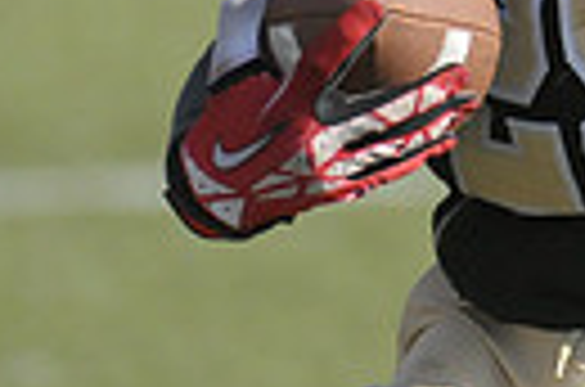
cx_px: 886
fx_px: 29308
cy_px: -466
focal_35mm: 1808
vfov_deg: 0.8
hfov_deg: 1.1
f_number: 4
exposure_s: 1/6400
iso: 1600
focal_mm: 270
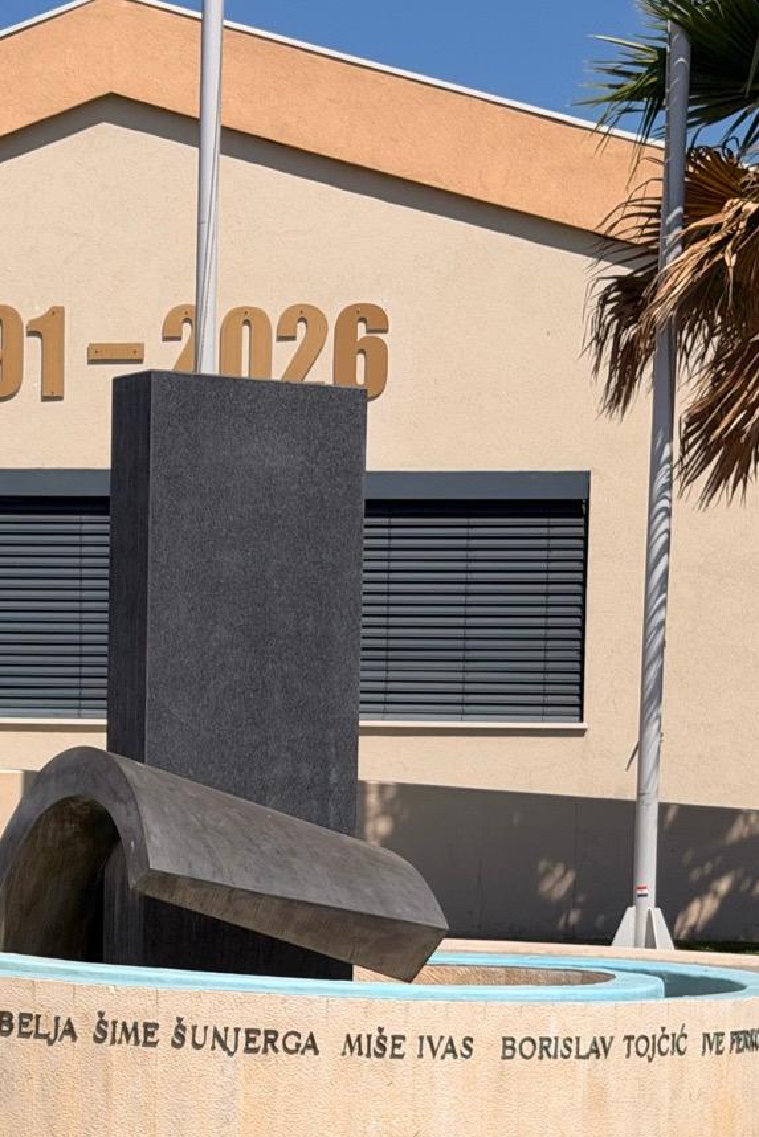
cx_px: 201
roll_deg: -0.9
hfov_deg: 14.7
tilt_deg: -3.3
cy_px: 953
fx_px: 2940
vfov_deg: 21.6
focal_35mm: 93
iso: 80
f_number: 1.78
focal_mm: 6.76
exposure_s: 1/11364
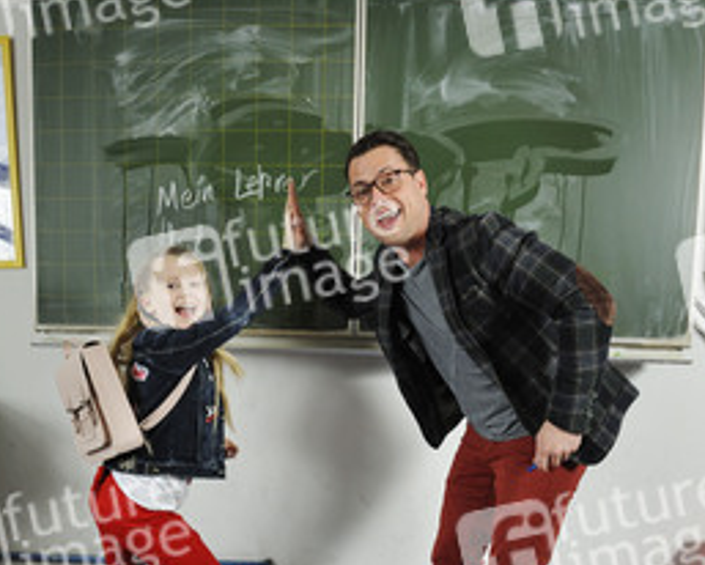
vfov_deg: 41.4
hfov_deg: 51.5
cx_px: 348
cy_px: 403
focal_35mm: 35
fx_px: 731
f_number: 3.5
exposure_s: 1/60
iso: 1600
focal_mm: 24
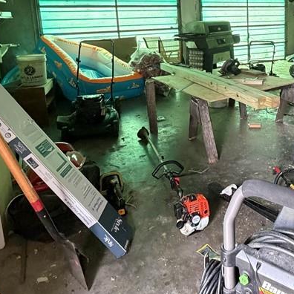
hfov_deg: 47.8
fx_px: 307
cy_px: 65
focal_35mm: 32
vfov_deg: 48.6
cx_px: 241
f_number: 2.2
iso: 500
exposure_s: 1/60
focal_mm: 2.22
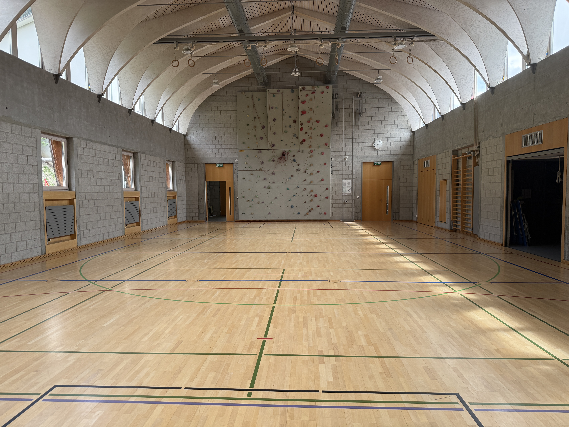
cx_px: 284
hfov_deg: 71.6
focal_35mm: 24
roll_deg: +0.6
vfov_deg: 56.8
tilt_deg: -2.7
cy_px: 214
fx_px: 394
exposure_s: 1/289
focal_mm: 6.76
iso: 100
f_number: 1.78
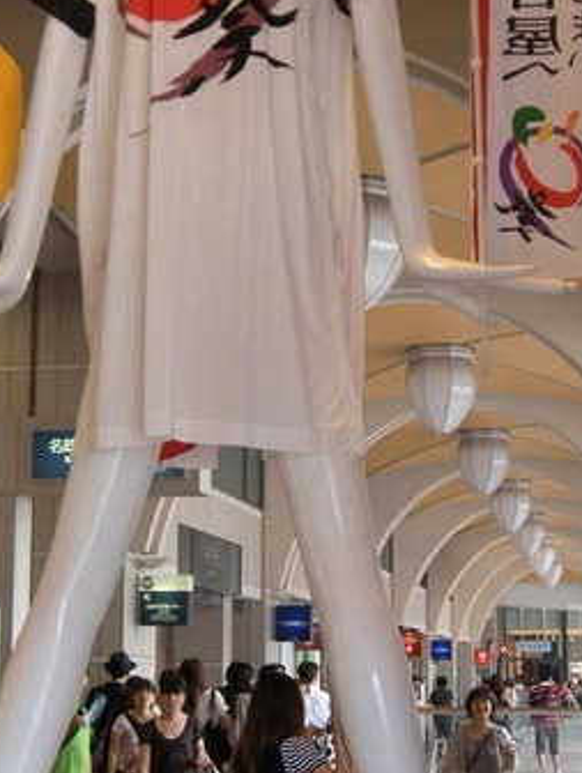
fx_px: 1901
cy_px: 380
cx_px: 414
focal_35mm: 85
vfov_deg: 23.0
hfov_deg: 17.3
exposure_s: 1/30
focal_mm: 7.4
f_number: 4
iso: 102
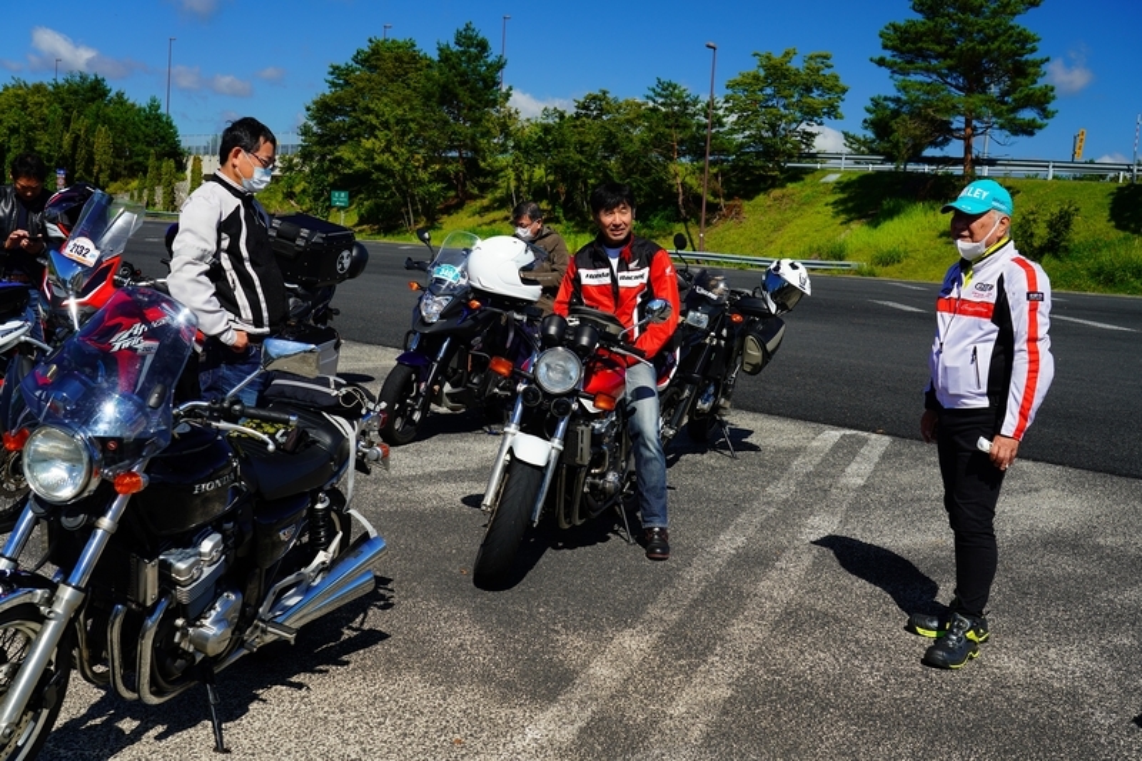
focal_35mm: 40
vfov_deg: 33.4
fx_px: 1269
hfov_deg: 48.5
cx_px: 571
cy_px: 380
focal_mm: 40
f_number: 8
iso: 100
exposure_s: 1/200
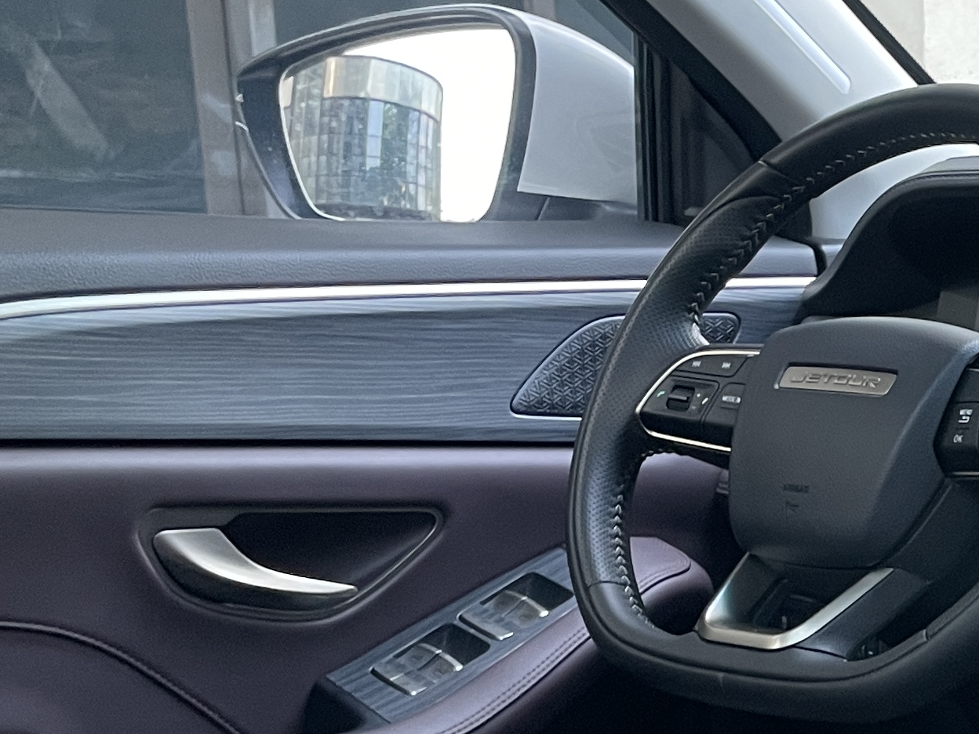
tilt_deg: -12.2
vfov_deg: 17.2
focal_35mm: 84
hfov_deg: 21.0
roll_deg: +0.2
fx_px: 2376
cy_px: 716
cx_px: 1291
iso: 160
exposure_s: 1/60
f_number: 1.6
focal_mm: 4.2
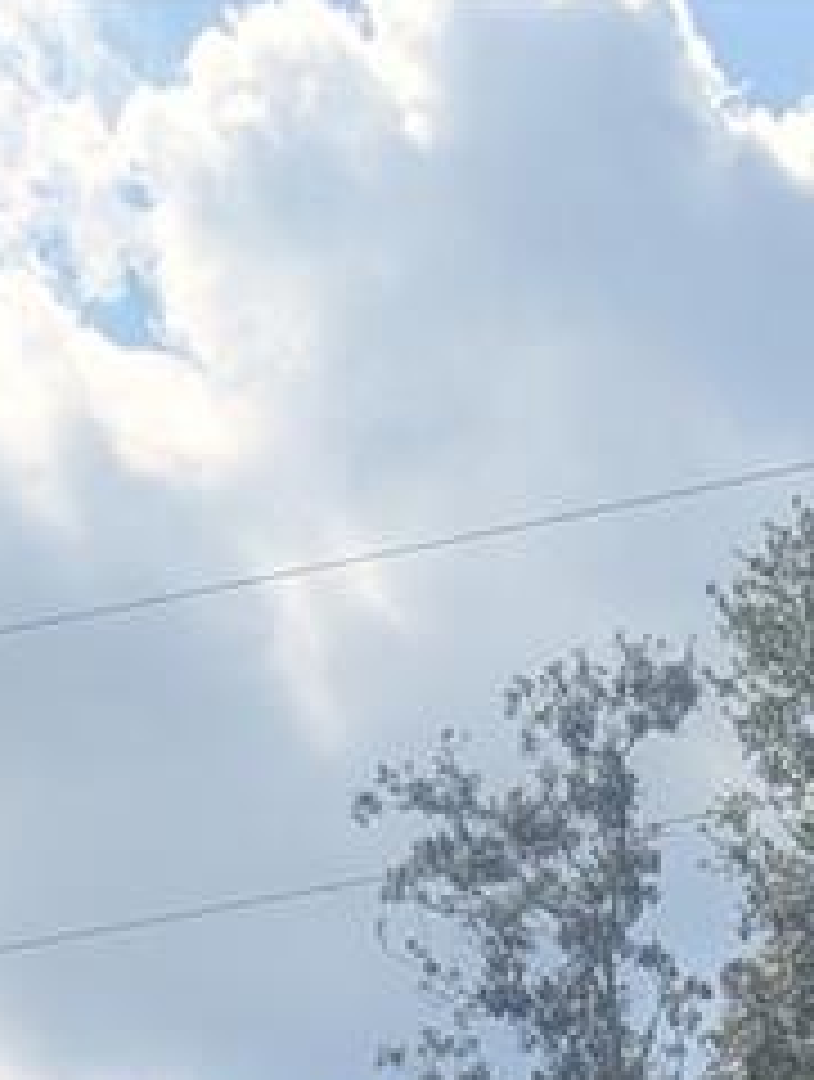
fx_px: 3749
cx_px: 1190
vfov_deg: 12.4
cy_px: 2686
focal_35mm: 120
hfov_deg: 11.9
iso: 21
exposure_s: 1/2604
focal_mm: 6.9
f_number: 1.68
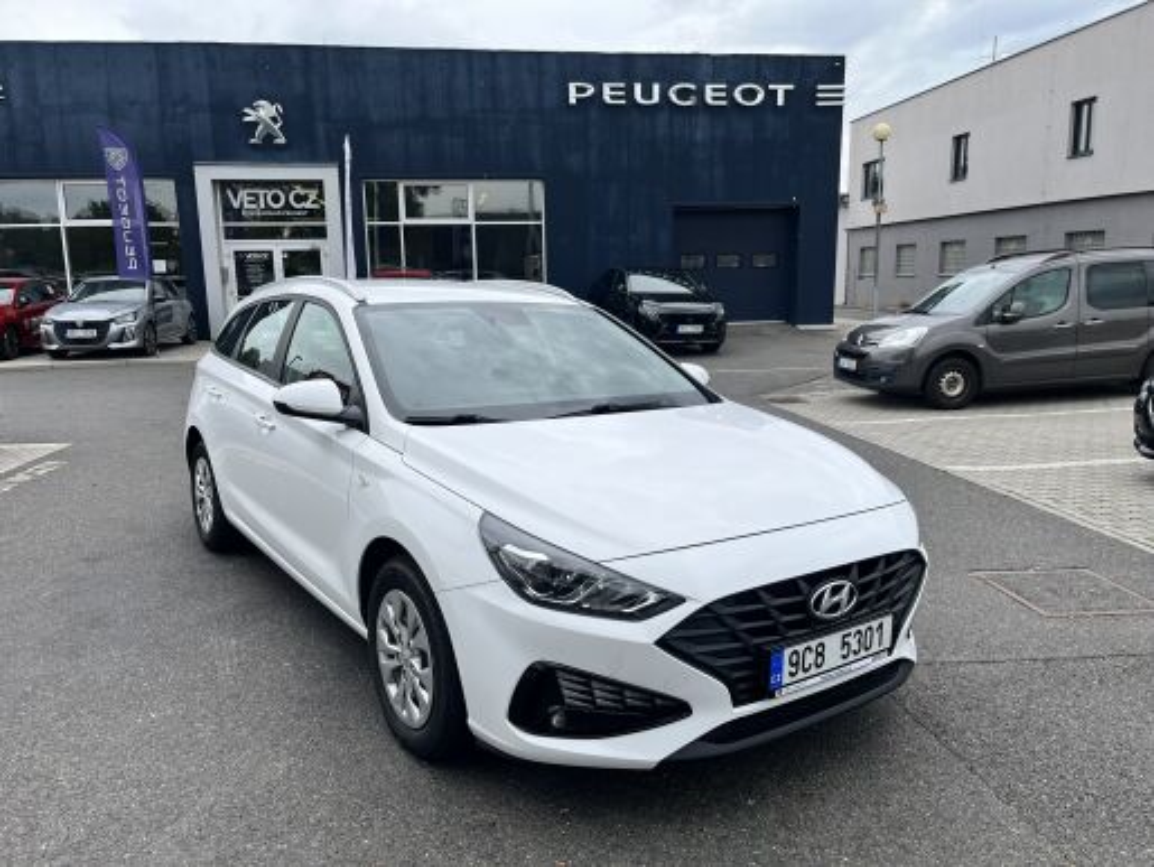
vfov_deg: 53.1
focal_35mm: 26
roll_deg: +1.3
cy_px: 434
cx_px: 577
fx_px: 867
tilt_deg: -10.0
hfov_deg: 67.3
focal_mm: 5.1
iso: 50
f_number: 1.6
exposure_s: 1/1355
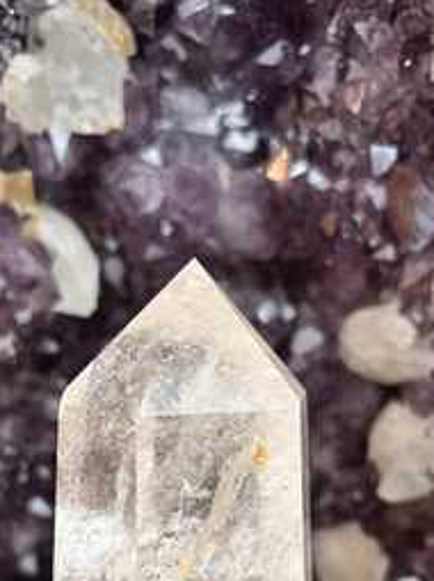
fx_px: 687
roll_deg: -0.1
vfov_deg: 43.9
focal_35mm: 41
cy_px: 455
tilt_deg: -12.1
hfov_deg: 35.0
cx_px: 192
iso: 320
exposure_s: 1/60
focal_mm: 5.96
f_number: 1.6
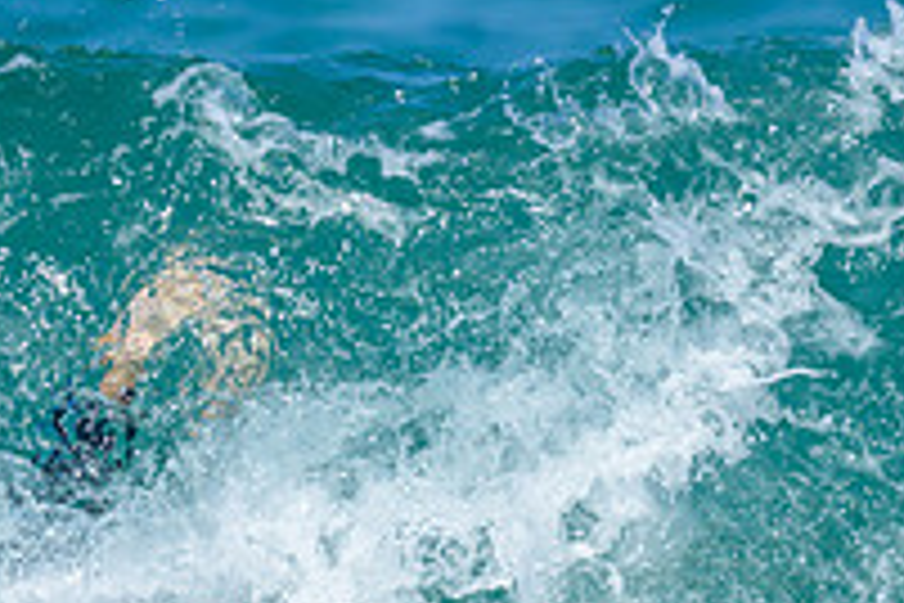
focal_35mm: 2465
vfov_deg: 0.6
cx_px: 351
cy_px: 642
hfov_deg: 0.8
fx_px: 61894
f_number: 6.3
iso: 320
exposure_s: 1/2500
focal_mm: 800
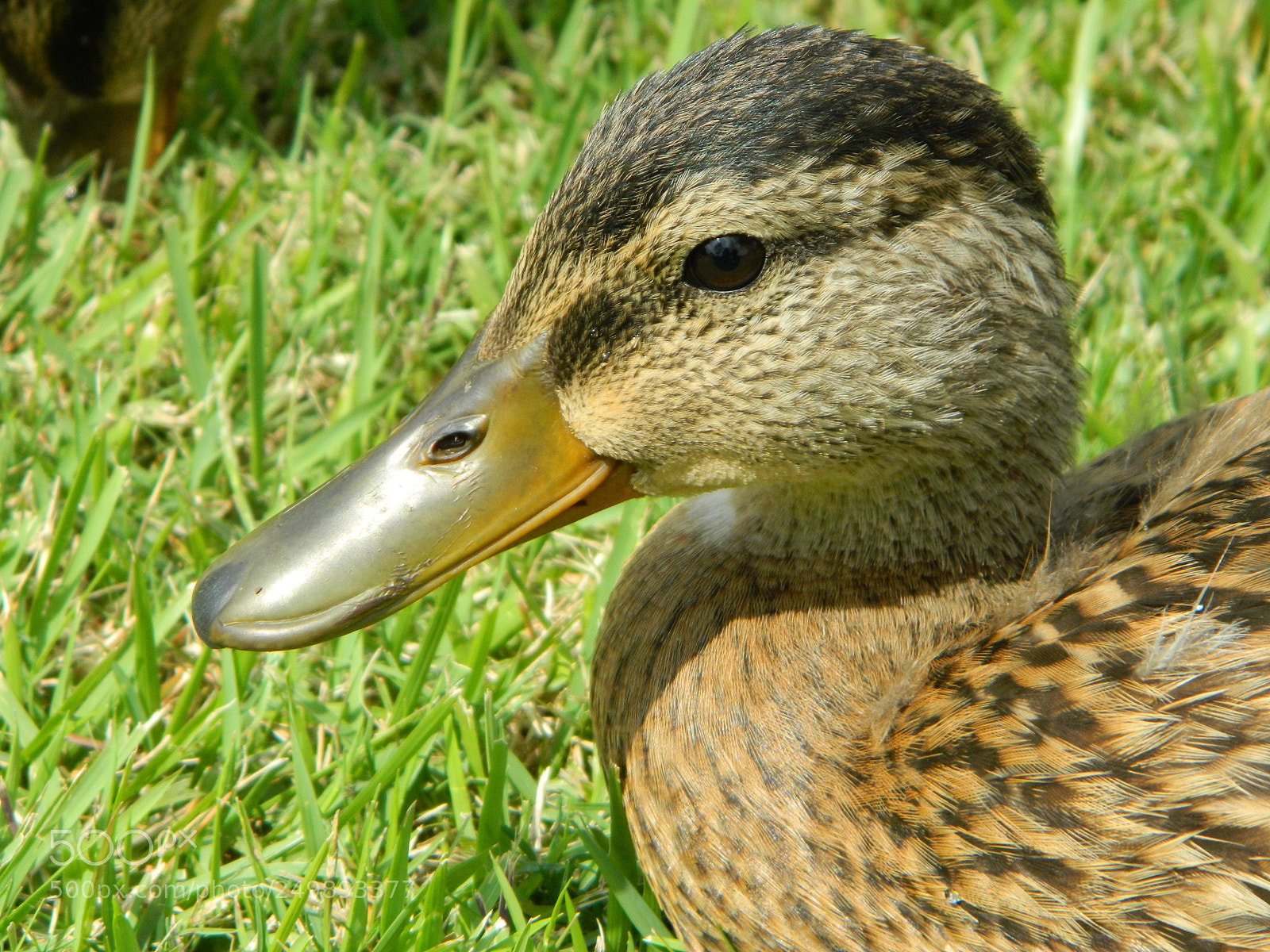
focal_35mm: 221
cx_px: 635
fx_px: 8108
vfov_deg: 6.7
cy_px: 476
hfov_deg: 9.0
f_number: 5.4
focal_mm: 39.7
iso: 125
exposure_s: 1/400
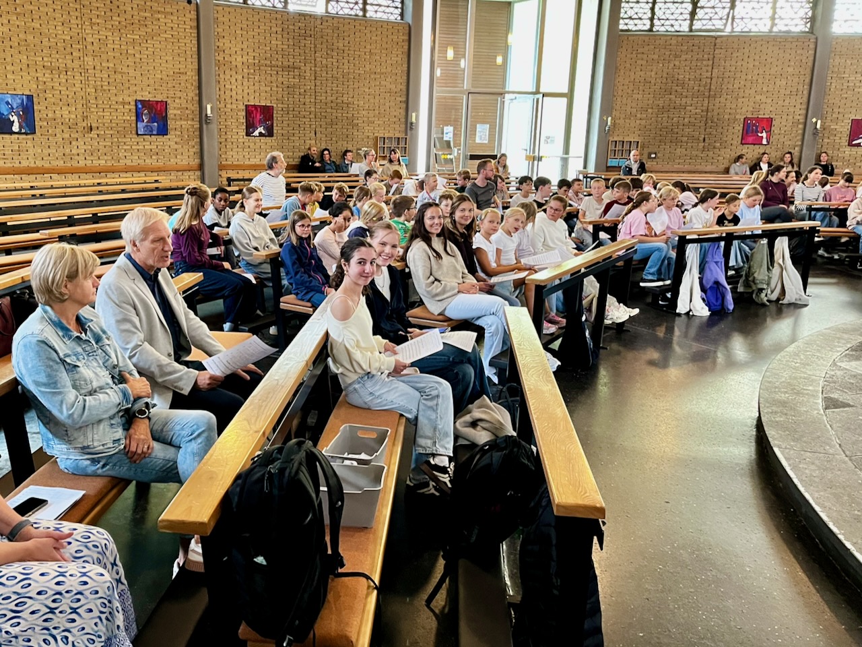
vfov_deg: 53.1
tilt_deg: -14.7
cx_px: 431
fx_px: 647
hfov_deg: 67.3
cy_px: 324
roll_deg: -1.6
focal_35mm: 26
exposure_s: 1/50
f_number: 1.6
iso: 400
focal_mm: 5.1
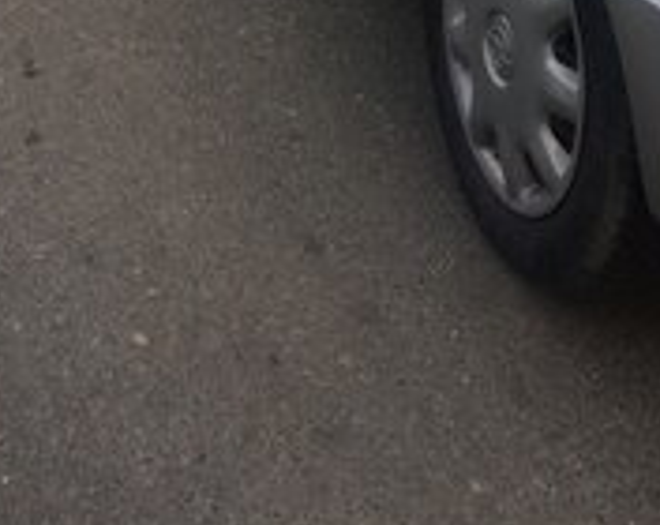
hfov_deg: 23.7
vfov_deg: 16.6
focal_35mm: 80
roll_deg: -6.6
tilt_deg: -18.9
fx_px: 1559
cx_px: 461
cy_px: -356
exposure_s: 1/139
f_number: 2.2
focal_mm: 4.15
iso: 32
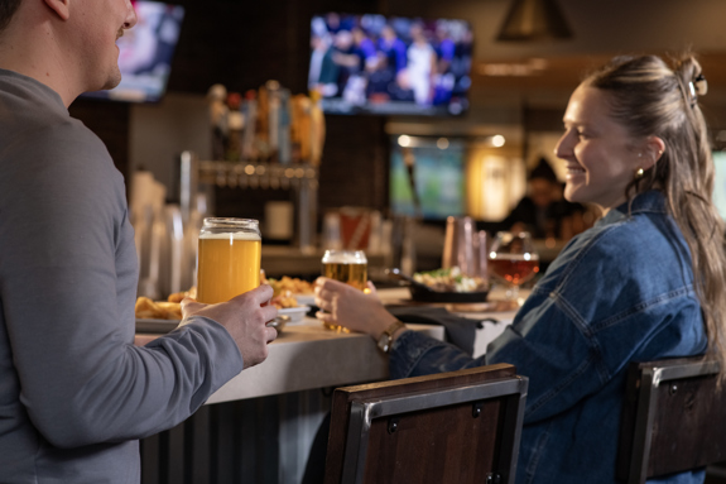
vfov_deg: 16.1
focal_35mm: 85
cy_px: 242
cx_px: 363
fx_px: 1714
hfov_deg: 23.9
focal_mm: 85
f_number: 5.6
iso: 1000
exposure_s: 1/50
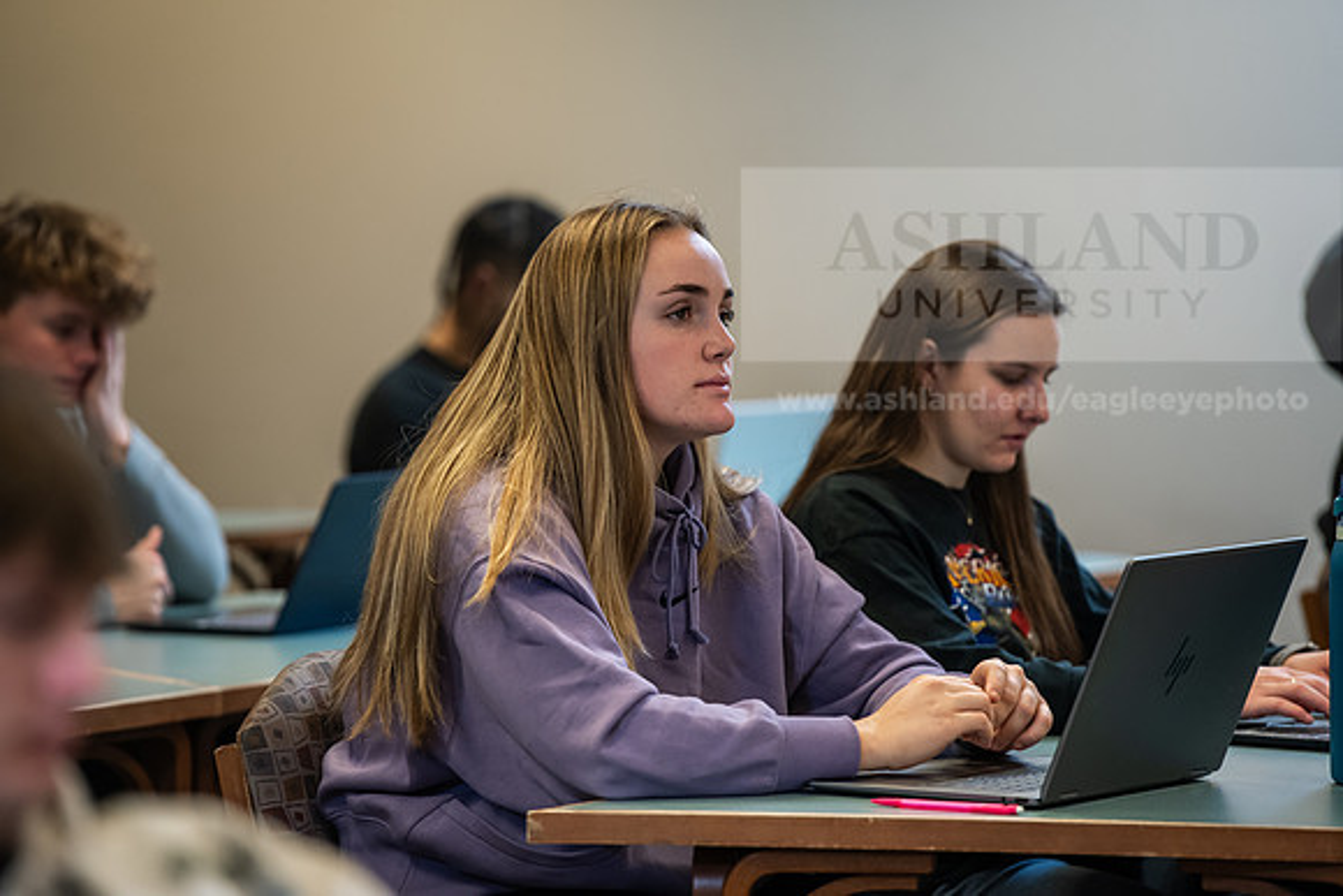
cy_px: 448
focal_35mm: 185
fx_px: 6903
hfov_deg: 11.1
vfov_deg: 7.4
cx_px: 672
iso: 1250
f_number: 3.2
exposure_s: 1/200
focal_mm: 185
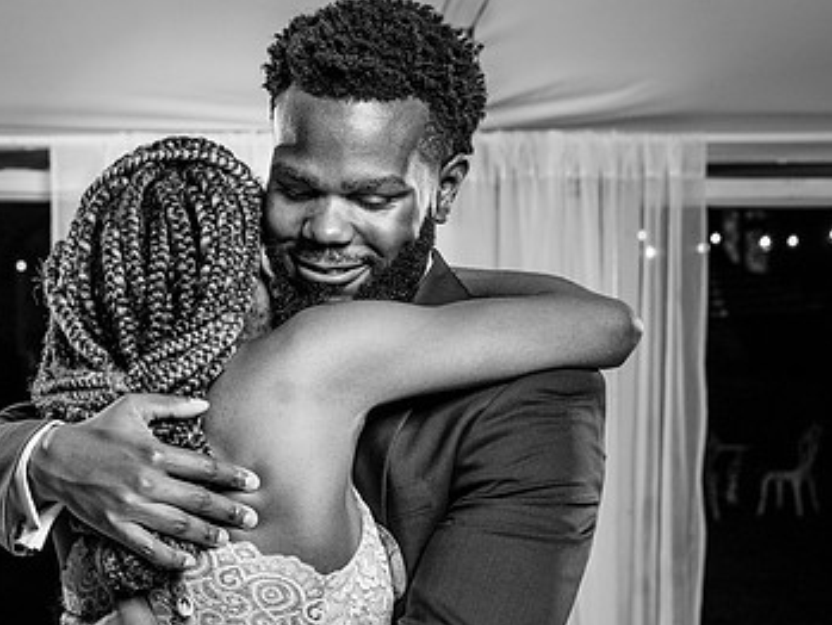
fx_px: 2332
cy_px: 450
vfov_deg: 15.2
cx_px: 228
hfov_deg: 20.1
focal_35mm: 97
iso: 1000
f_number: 5.6
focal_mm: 55
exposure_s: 1/200
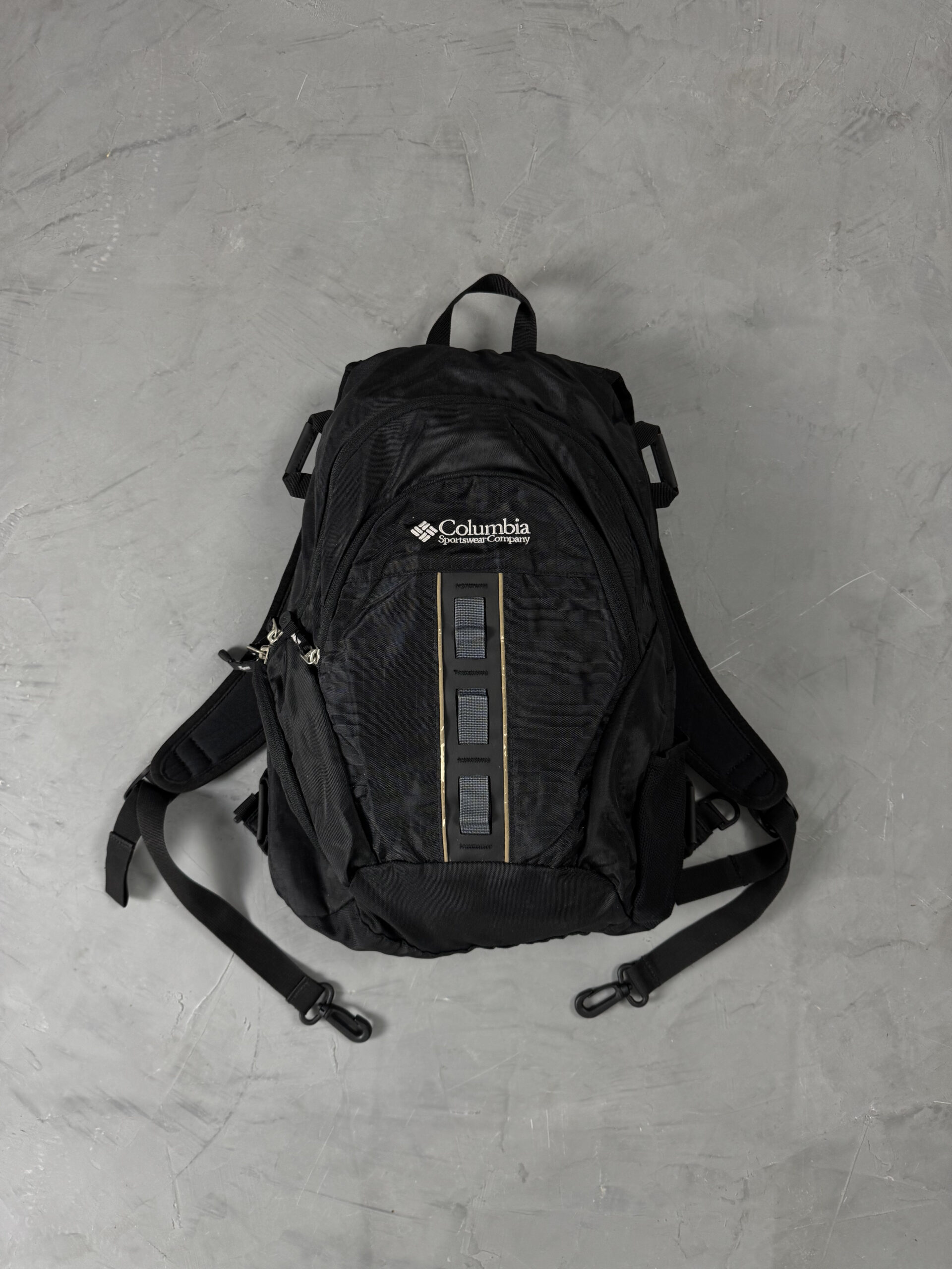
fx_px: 880
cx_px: 476
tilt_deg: -89.1
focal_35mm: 24
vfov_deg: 71.6
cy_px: 634
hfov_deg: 56.8
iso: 125
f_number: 1.78
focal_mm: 6.76
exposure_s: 1/60
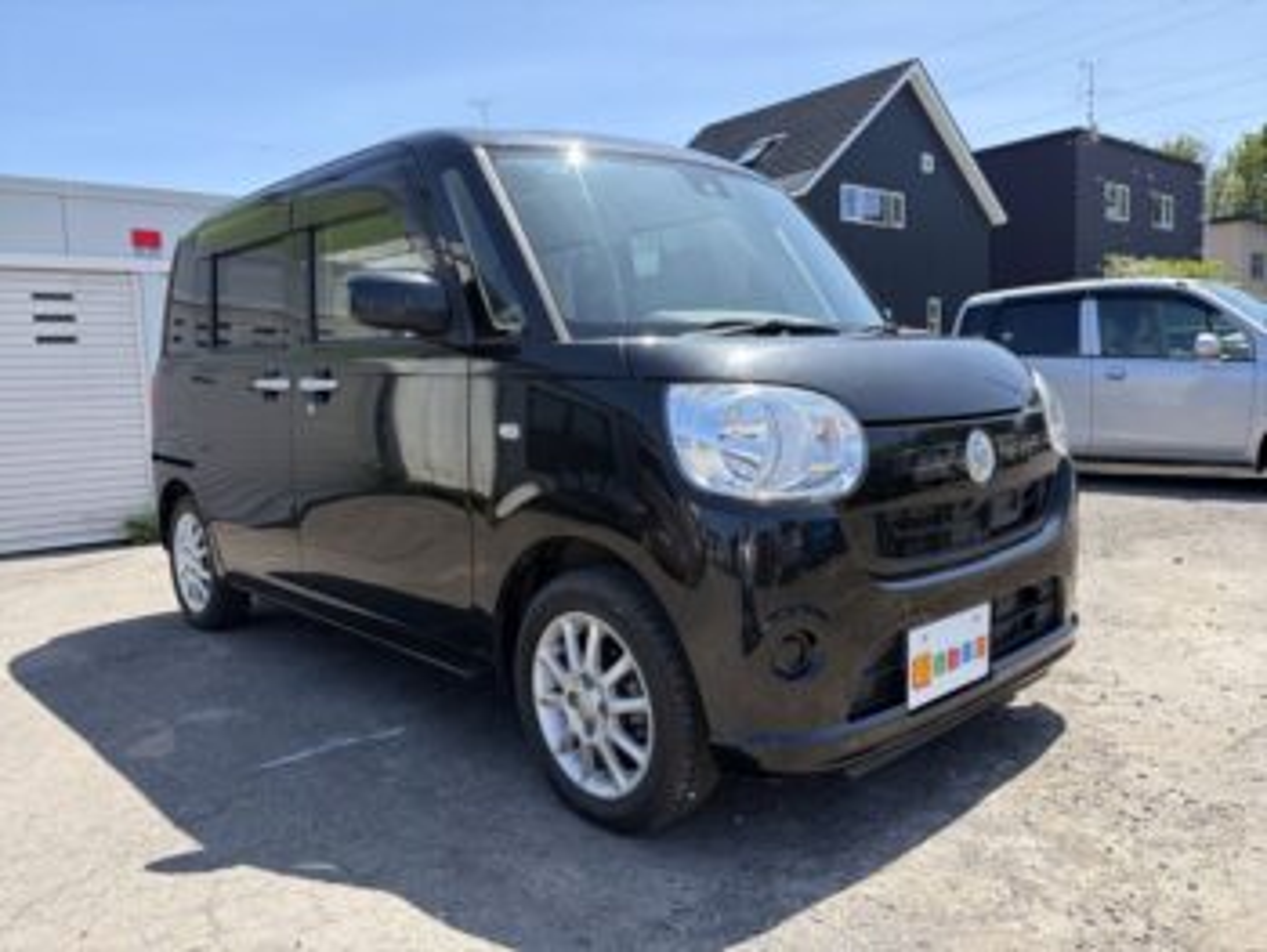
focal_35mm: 26
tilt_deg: -4.2
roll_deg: +2.5
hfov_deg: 67.3
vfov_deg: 53.1
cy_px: 476
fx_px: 952
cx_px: 634
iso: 64
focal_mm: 5.96
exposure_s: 1/1587
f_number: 1.6
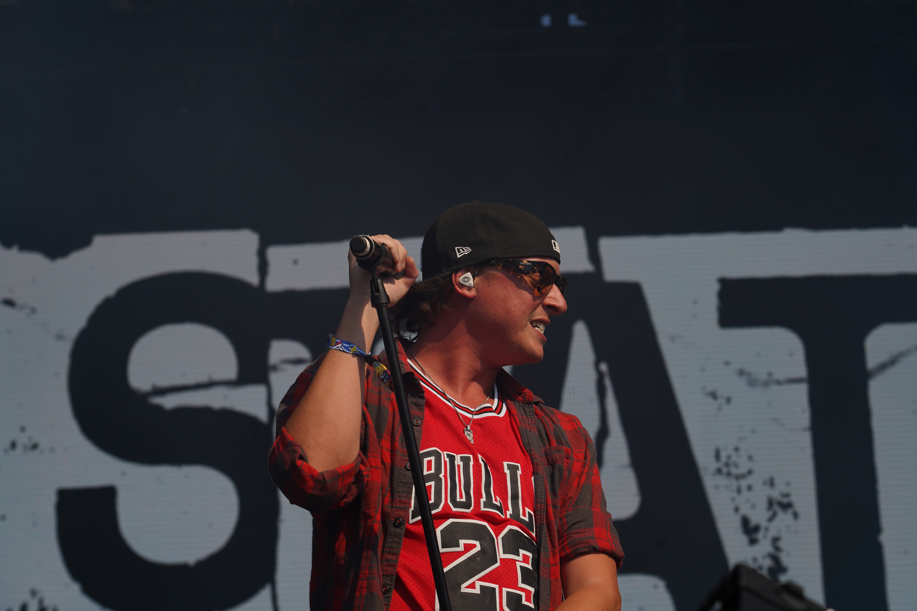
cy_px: 306
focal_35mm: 105
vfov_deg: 13.0
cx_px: 458
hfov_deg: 19.5
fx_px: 2674
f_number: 8
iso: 100
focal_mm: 105
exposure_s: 1/640
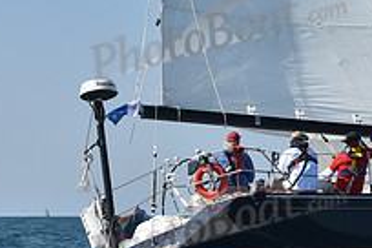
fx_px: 2056
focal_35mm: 199
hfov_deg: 10.2
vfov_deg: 6.9
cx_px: 443
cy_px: 103
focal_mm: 70
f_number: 7.1
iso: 250
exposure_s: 1/1600
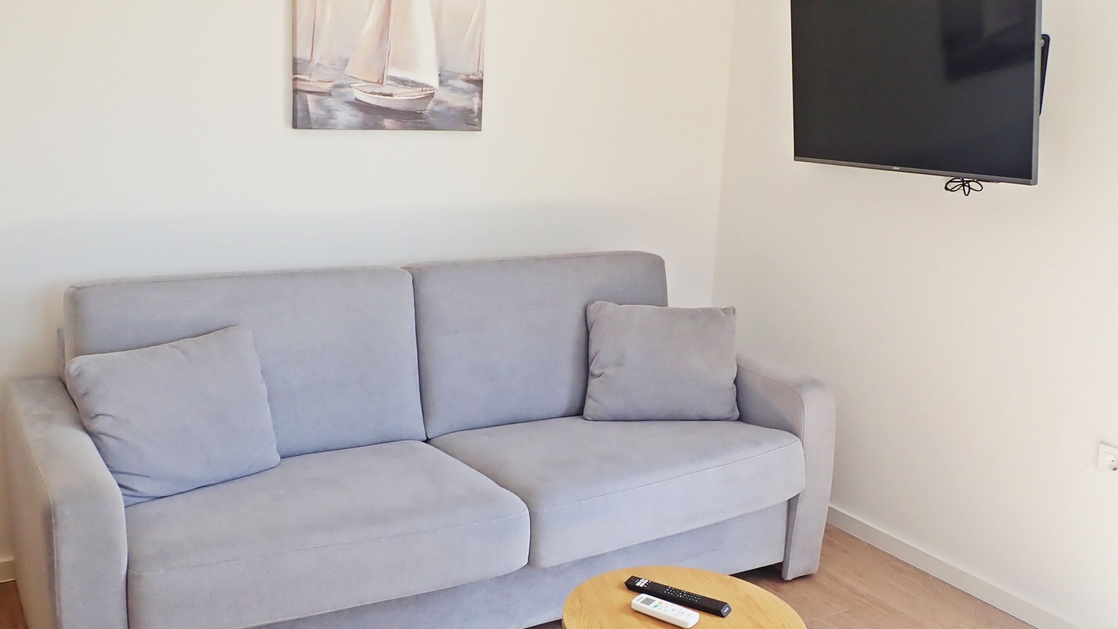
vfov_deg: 32.8
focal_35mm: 36
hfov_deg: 55.3
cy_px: 286
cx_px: 563
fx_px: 1067
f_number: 3.2
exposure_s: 1/60
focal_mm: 5.5
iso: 100
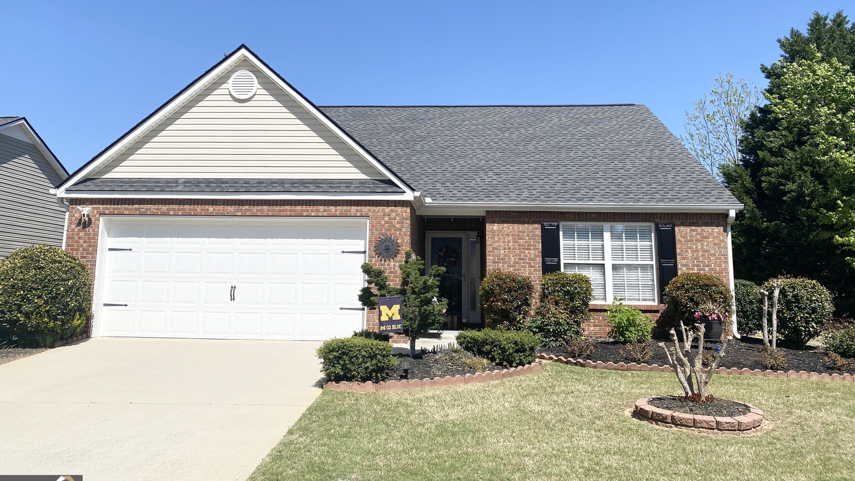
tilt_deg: +11.2
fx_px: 657
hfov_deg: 66.1
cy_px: 180
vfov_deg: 39.9
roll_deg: -1.2
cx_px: 422
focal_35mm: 29
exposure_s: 1/4115
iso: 32
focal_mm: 4.25
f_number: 1.8
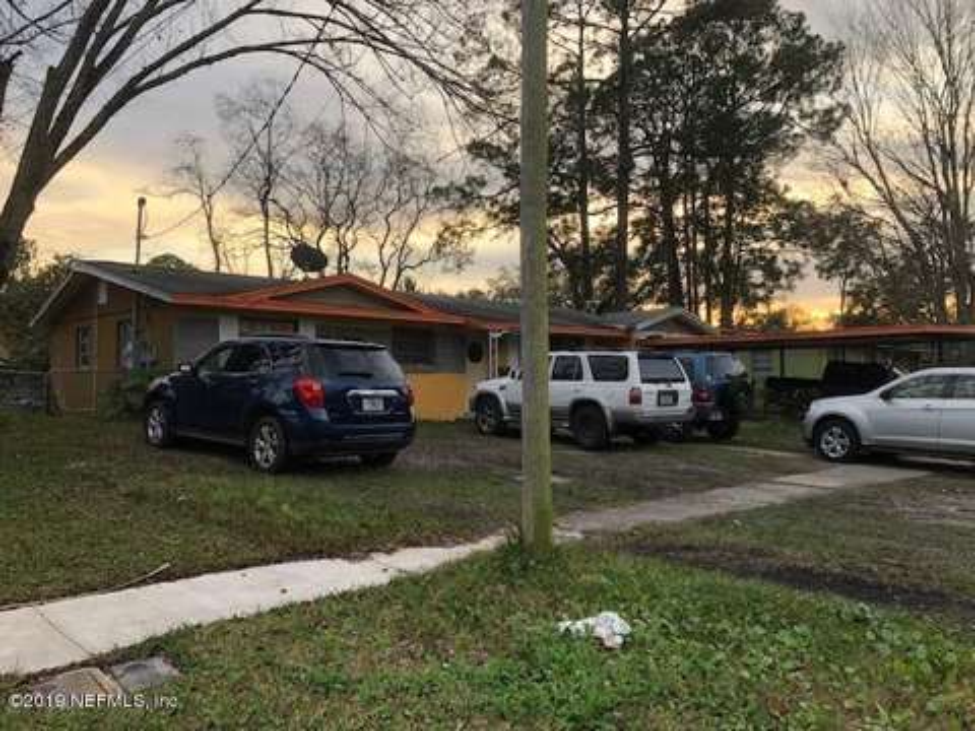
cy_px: 366
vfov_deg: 49.7
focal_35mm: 28
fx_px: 789
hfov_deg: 63.4
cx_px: 488
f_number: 1.8
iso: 50
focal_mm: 3.99
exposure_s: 1/120
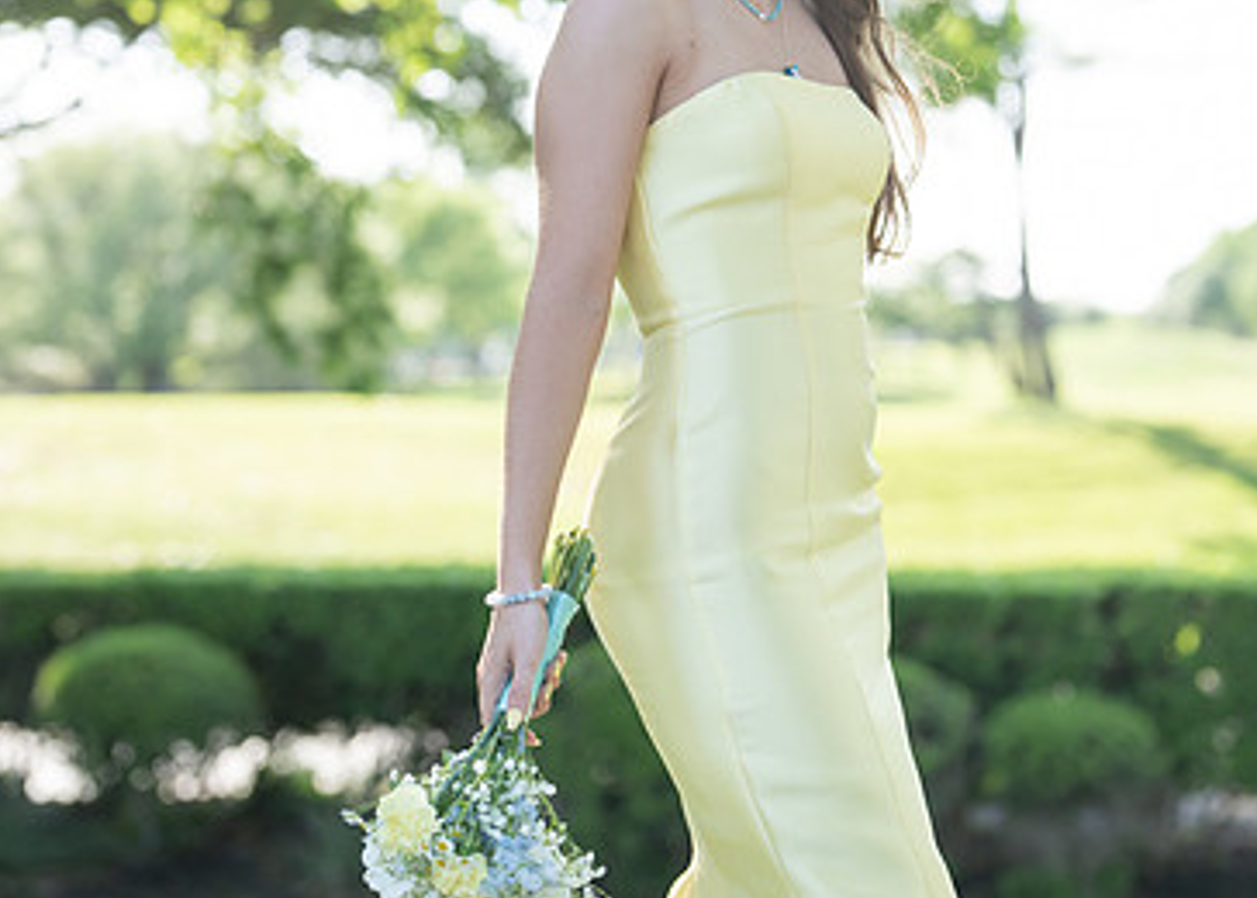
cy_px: 241
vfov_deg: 16.6
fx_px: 3070
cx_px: 755
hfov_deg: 23.1
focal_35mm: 86
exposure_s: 1/1000
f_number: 1.8
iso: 160
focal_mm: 50
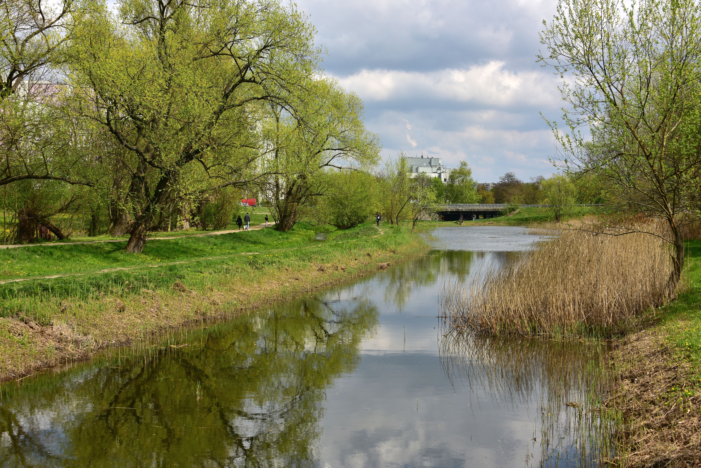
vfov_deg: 27.0
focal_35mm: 50
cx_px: 350
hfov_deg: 39.6
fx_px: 974
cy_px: 234
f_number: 9
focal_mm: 50
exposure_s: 1/320
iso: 100
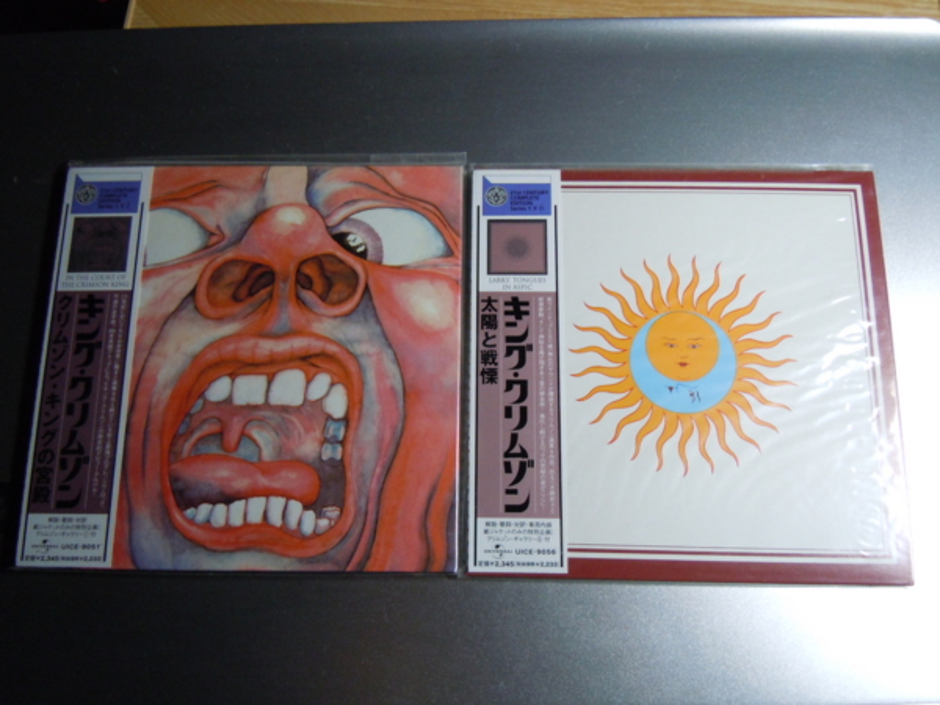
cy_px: 352
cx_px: 470
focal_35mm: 30
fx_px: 815
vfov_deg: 46.8
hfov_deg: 60.0
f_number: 3.5
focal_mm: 5.4
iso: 400
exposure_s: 1/25
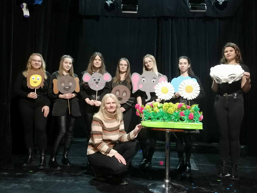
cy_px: 96
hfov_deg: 52.6
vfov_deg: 40.7
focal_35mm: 35
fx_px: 260
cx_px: 128
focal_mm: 5.3
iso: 640
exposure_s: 1/25
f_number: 1.8
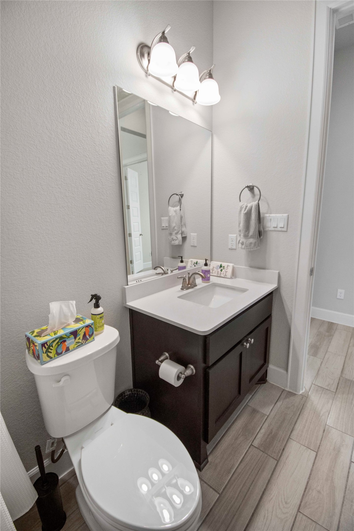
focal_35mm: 15
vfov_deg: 100.4
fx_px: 221
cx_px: 177
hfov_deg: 77.3
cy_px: 266
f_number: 4.5
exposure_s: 1/60
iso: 500
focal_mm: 10
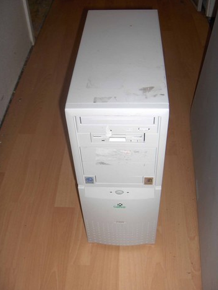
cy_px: 147
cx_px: 110
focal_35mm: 40
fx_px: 336
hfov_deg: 36.0
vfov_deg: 46.8
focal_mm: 8
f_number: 2.8
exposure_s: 1/60
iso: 100
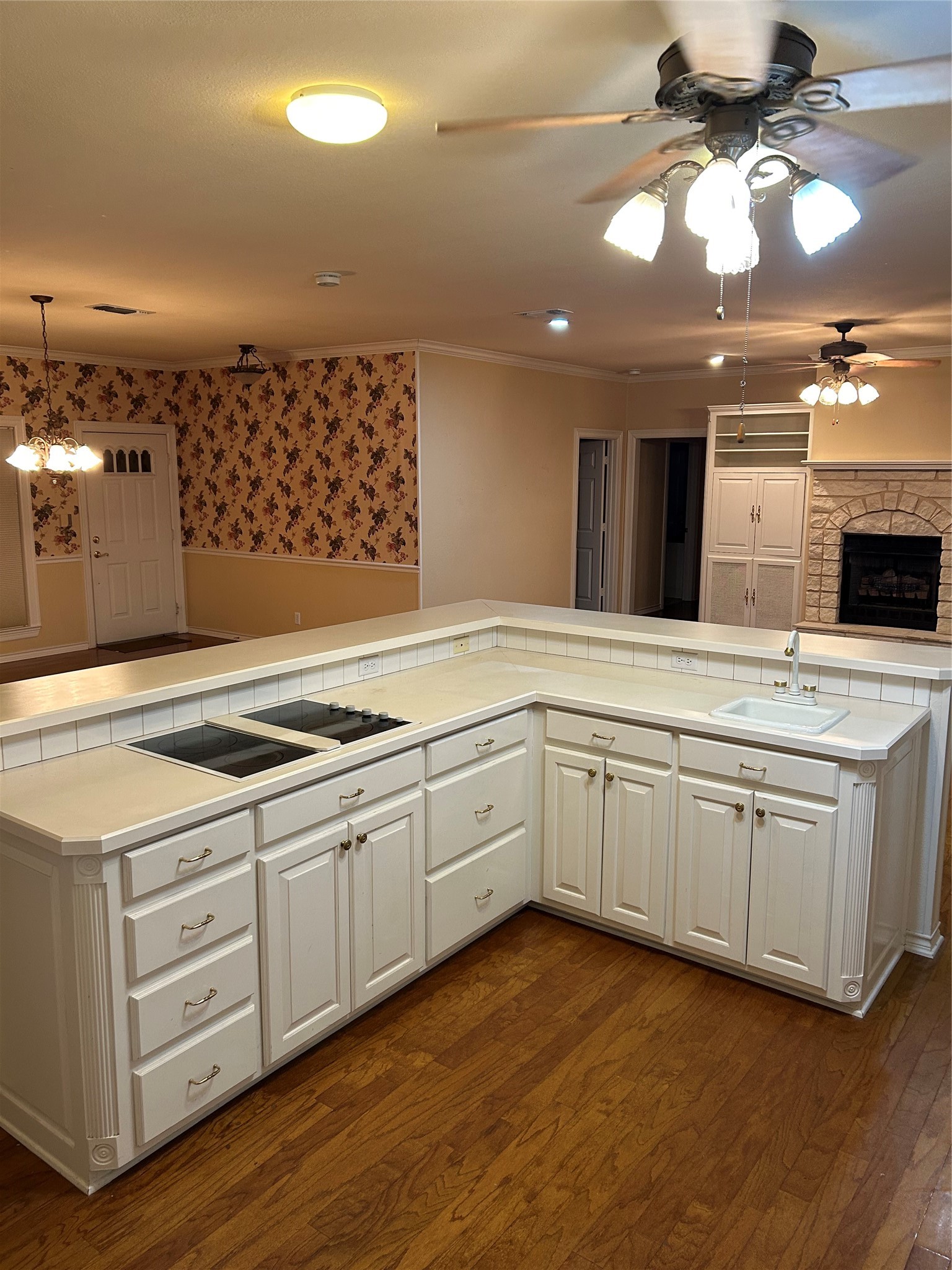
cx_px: 476
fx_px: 953
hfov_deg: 53.1
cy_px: 635
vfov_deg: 67.3
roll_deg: -0.1
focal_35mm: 26
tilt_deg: -9.4
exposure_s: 1/60
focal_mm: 5.7
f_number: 1.5
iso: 160
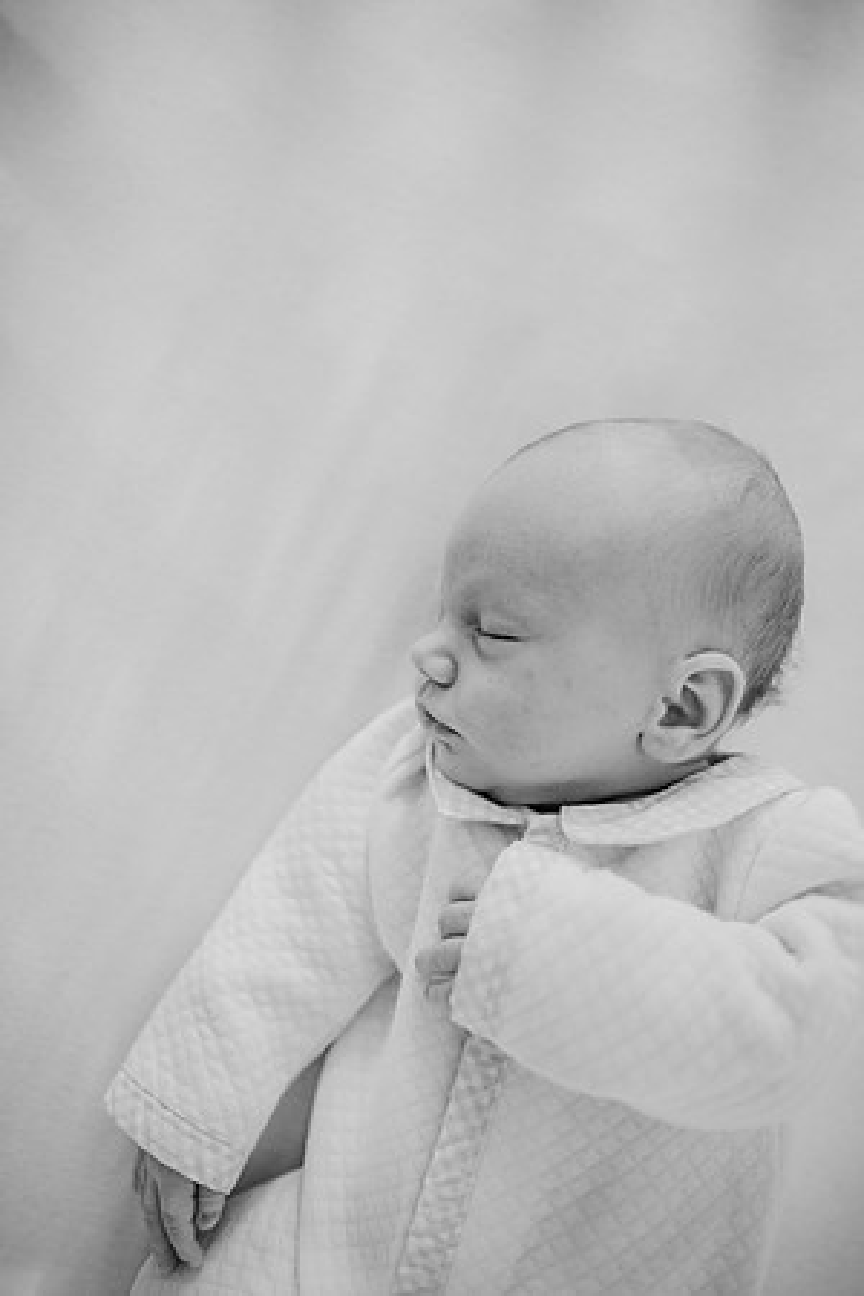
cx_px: 432
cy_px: 648
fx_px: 864
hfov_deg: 53.1
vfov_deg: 73.7
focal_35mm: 24
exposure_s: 1/160
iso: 640
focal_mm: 24
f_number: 2.2
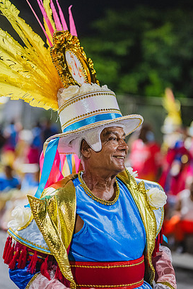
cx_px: 92
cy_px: 146
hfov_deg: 24.6
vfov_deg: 36.2
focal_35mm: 55
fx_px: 442
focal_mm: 50
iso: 2000
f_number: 1.2
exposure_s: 1/250
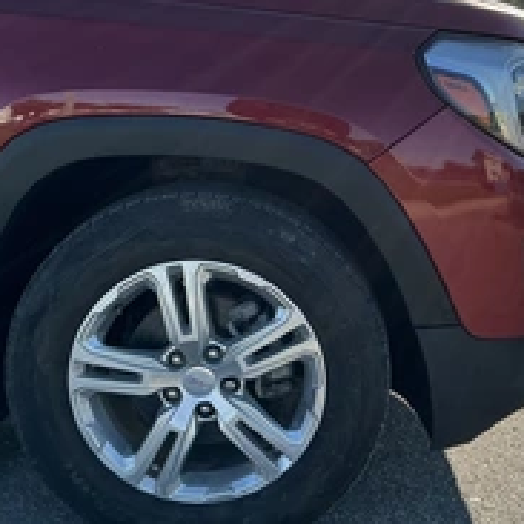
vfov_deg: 31.6
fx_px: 925
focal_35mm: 54
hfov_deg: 31.5
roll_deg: +0.4
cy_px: 243
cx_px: 335
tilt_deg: -12.6
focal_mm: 3
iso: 25
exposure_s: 1/1195
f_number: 1.8
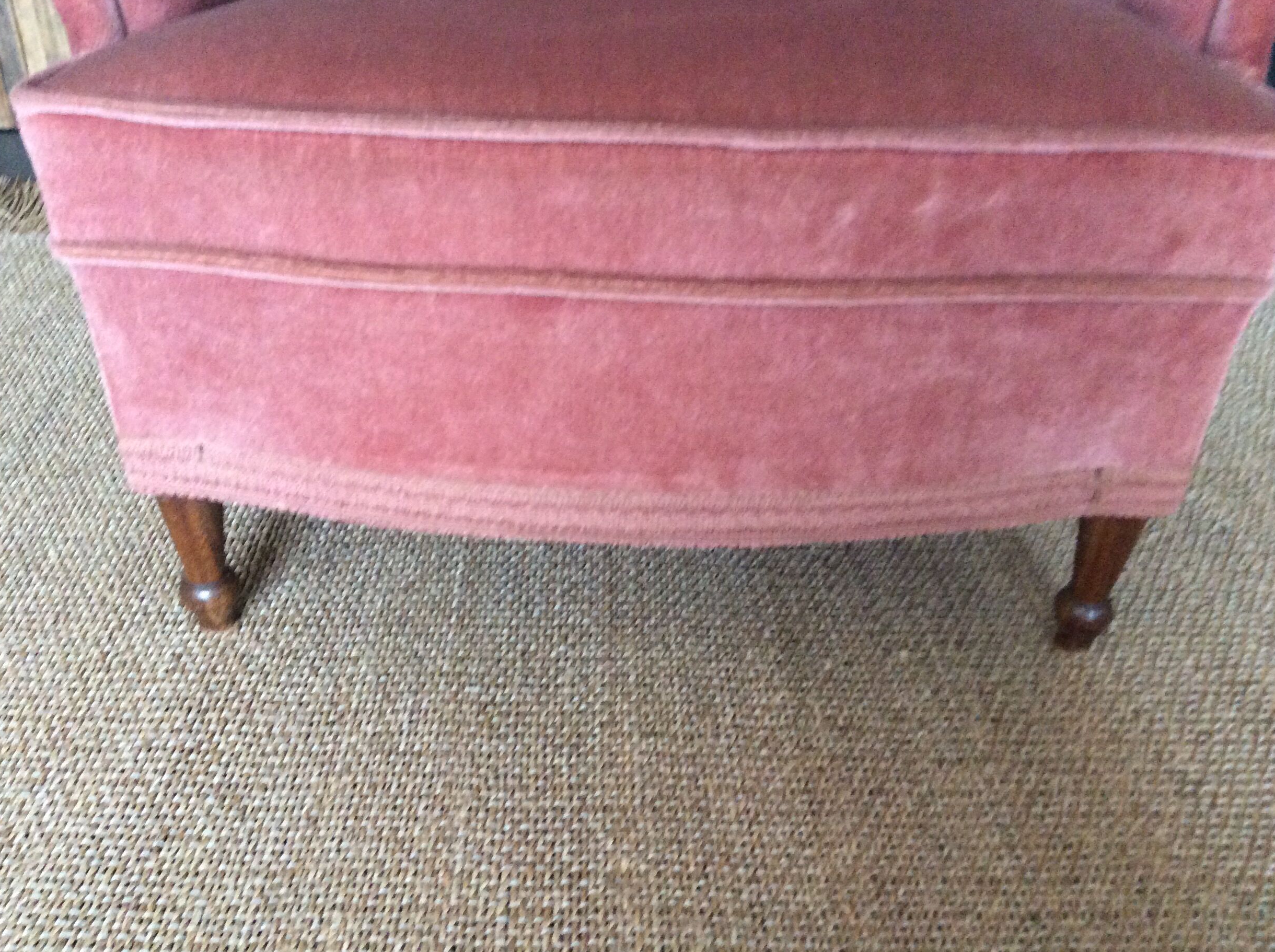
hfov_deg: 54.0
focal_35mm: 34
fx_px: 1250
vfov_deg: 41.7
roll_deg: -1.2
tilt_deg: -32.8
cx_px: 612
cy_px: 475
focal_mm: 3.3
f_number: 2.4
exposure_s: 1/25
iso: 320
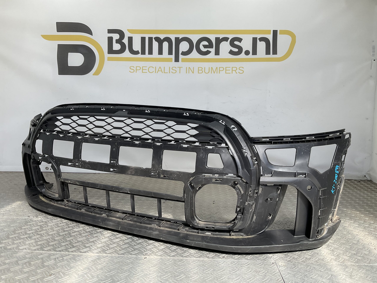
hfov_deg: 61.7
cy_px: 142
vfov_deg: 48.2
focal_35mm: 29
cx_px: 188
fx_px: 316
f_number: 1.8
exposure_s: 1/287
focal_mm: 3
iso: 16
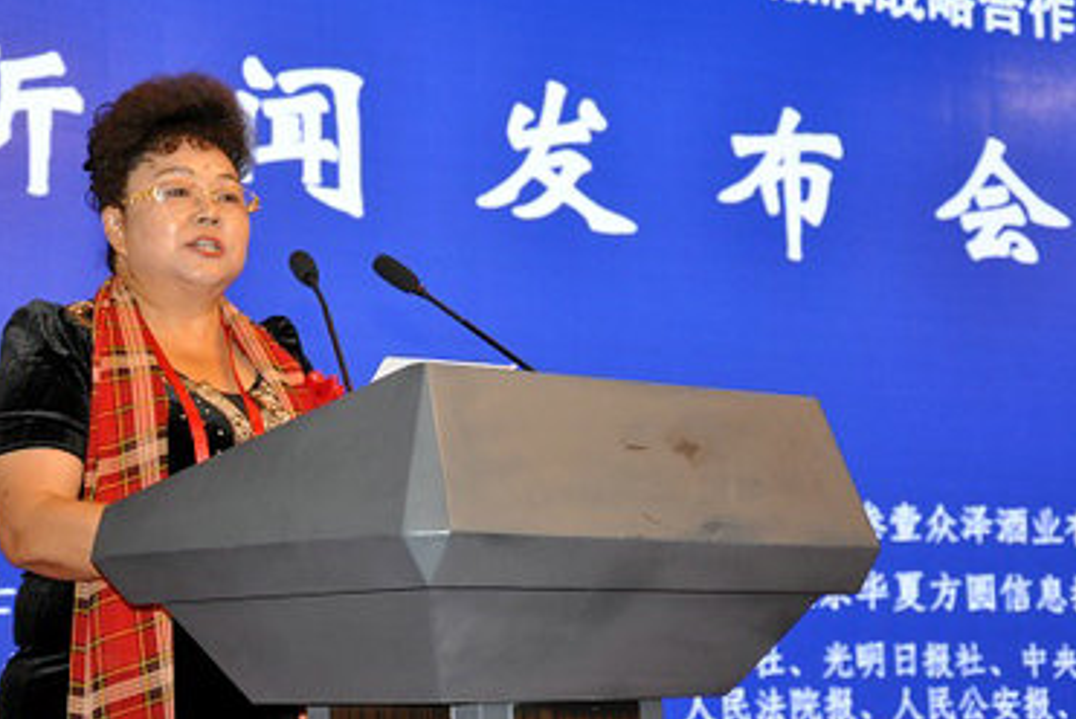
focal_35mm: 85
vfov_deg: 16.1
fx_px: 2542
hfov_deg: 23.8
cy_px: 244
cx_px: 412
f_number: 4.8
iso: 800
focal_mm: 42
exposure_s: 1/80
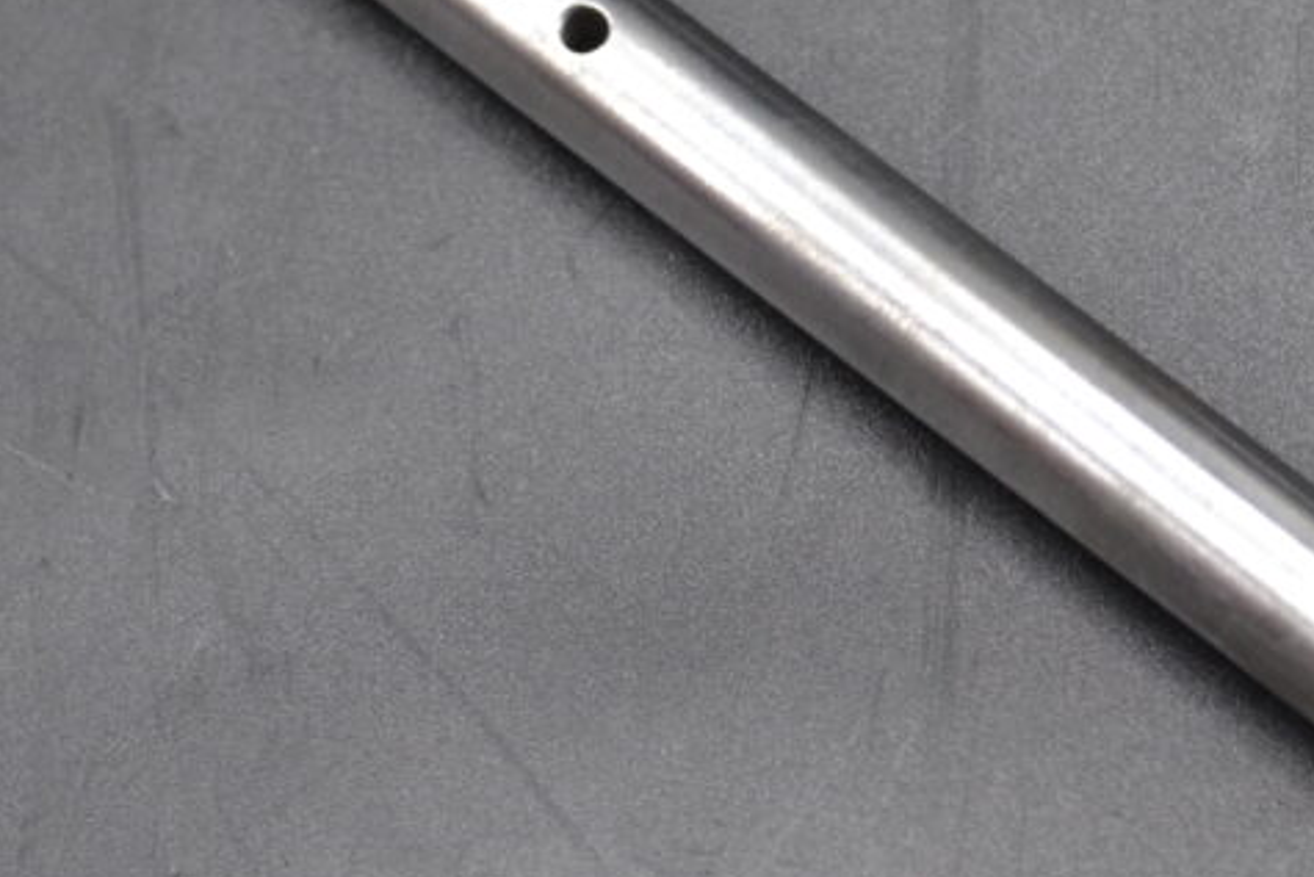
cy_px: 141
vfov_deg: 8.6
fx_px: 5805
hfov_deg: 12.9
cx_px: 683
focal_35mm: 159
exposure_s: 1/50
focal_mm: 42
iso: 400
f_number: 5.3
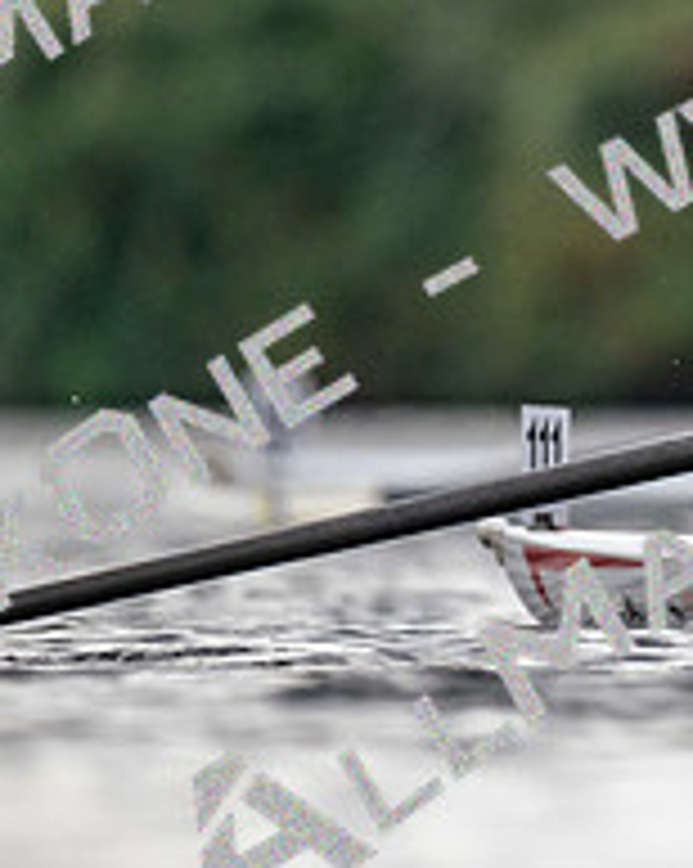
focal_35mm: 1697
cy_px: 254
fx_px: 43576
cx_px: 1107
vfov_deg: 1.1
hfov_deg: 0.9
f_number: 4
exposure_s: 1/2500
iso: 1800
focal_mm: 600
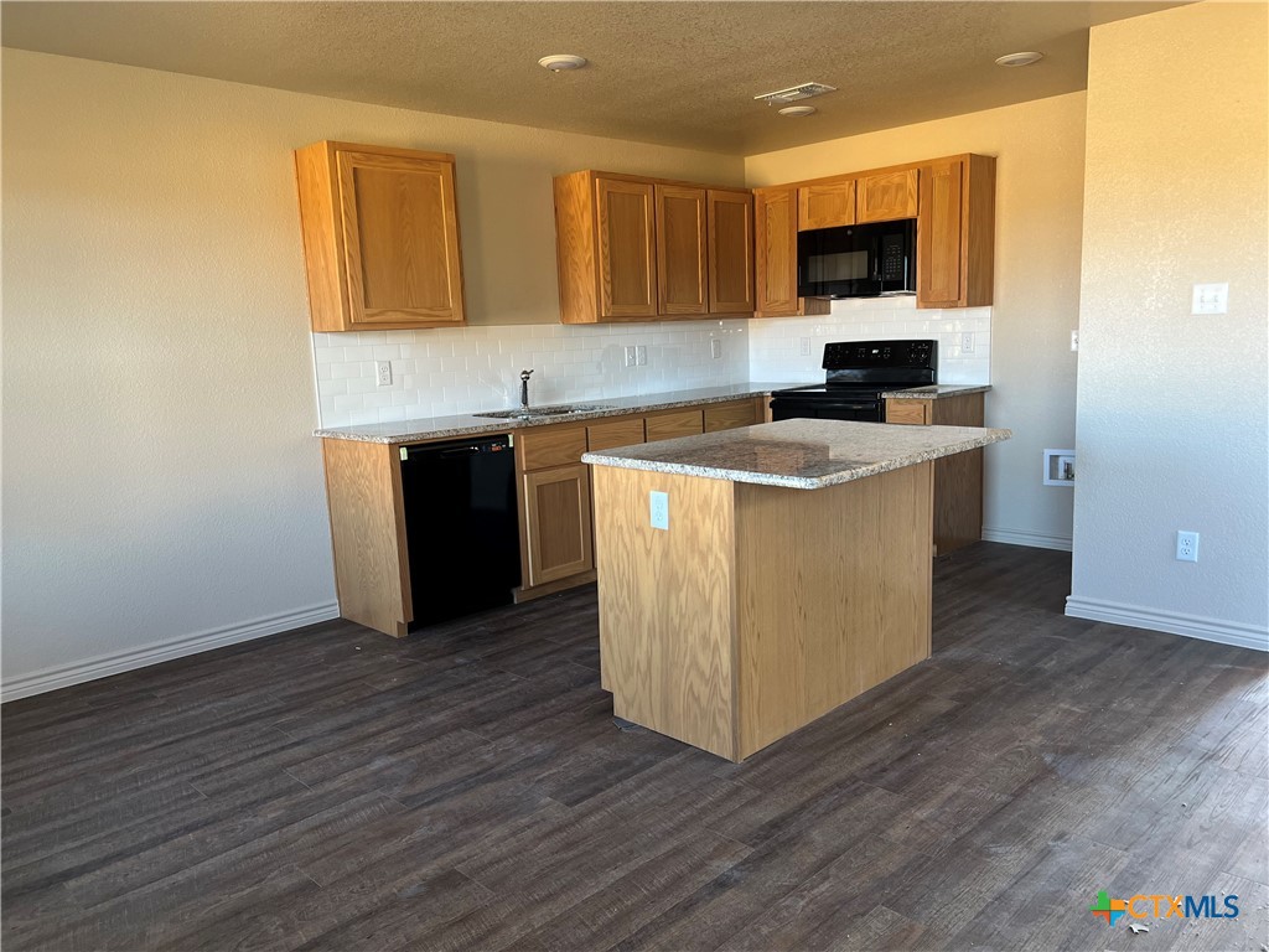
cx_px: 634
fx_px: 953
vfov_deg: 53.1
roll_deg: +2.6
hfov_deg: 67.3
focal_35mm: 26
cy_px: 476
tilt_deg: -8.3
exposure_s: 1/88
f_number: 1.5
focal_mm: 5.7
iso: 125
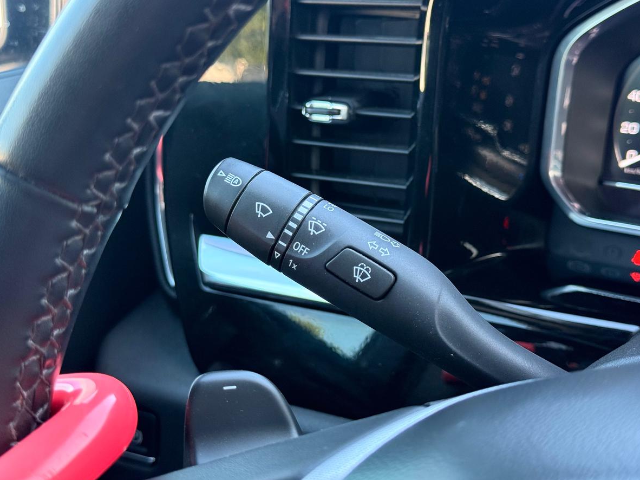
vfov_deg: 28.0
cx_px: 335
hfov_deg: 36.8
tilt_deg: -19.0
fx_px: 961
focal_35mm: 52
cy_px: 234
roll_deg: +2.0
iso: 200
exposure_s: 1/60
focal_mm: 6.76
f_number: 1.78
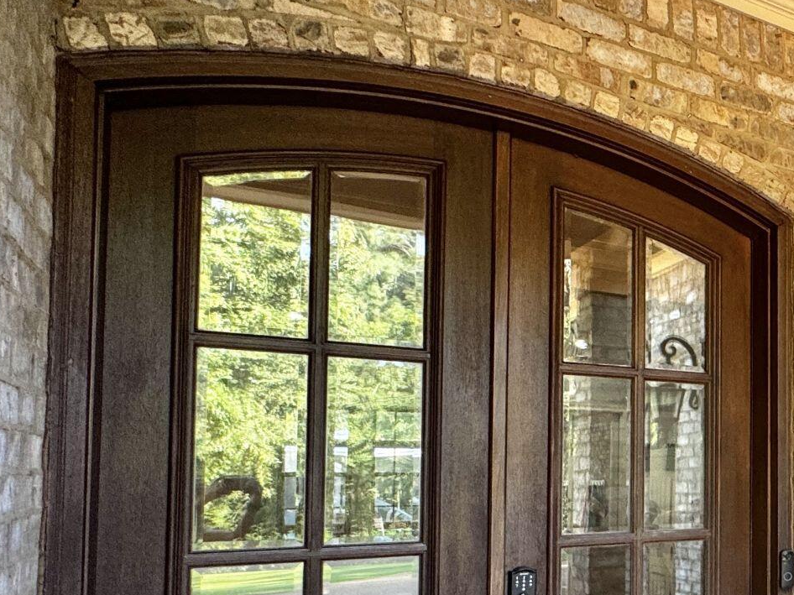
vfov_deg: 37.7
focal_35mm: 37
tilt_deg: +2.8
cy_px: 448
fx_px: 848
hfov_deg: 37.0
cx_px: 974
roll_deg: -0.3
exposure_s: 1/99
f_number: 2.2
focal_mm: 2.22
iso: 125
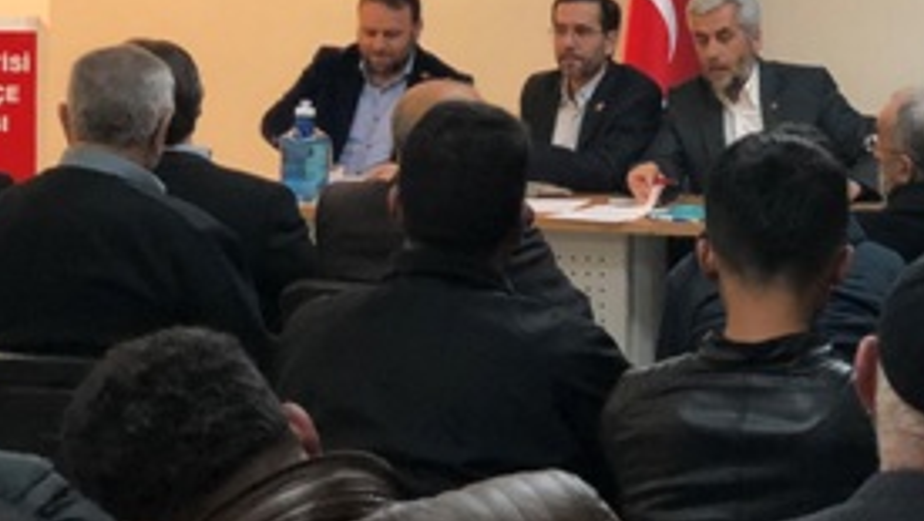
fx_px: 3236
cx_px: 763
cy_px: 64
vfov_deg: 9.2
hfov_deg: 16.1
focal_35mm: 132
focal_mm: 6
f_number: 2.4
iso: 125
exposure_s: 1/25
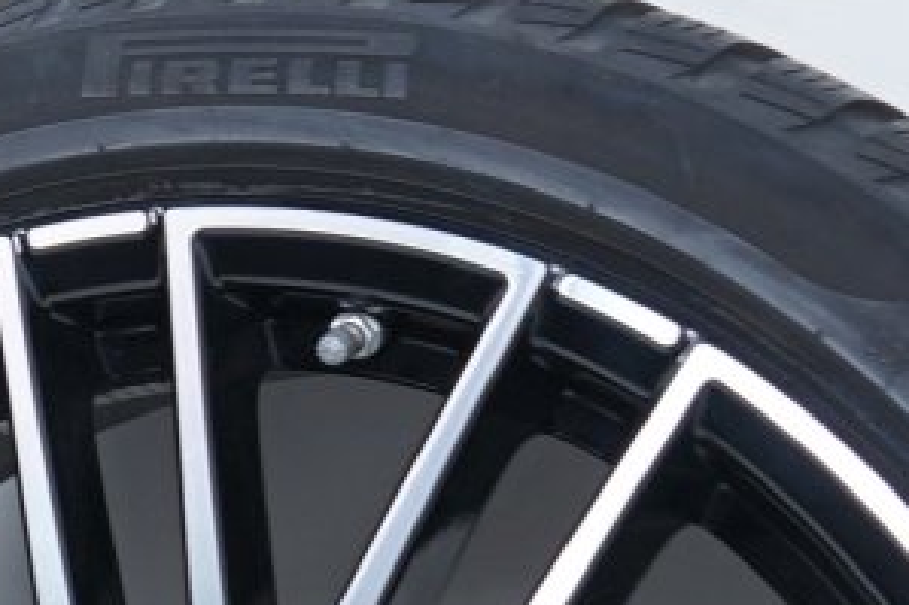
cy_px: 439
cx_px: -1304
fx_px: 5022
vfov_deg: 6.9
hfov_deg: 9.2
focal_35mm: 199
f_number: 7.1
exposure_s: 1/125
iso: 250
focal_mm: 31
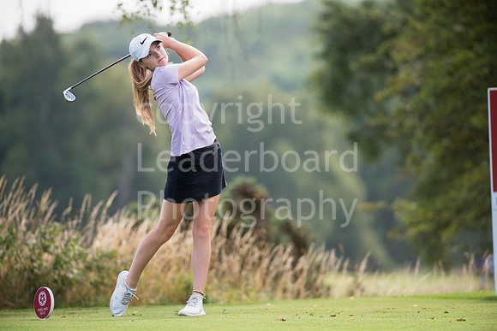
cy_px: 166
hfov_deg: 6.9
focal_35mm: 300
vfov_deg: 4.6
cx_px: 248
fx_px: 4142
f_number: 4
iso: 400
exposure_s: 1/2000
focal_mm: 300
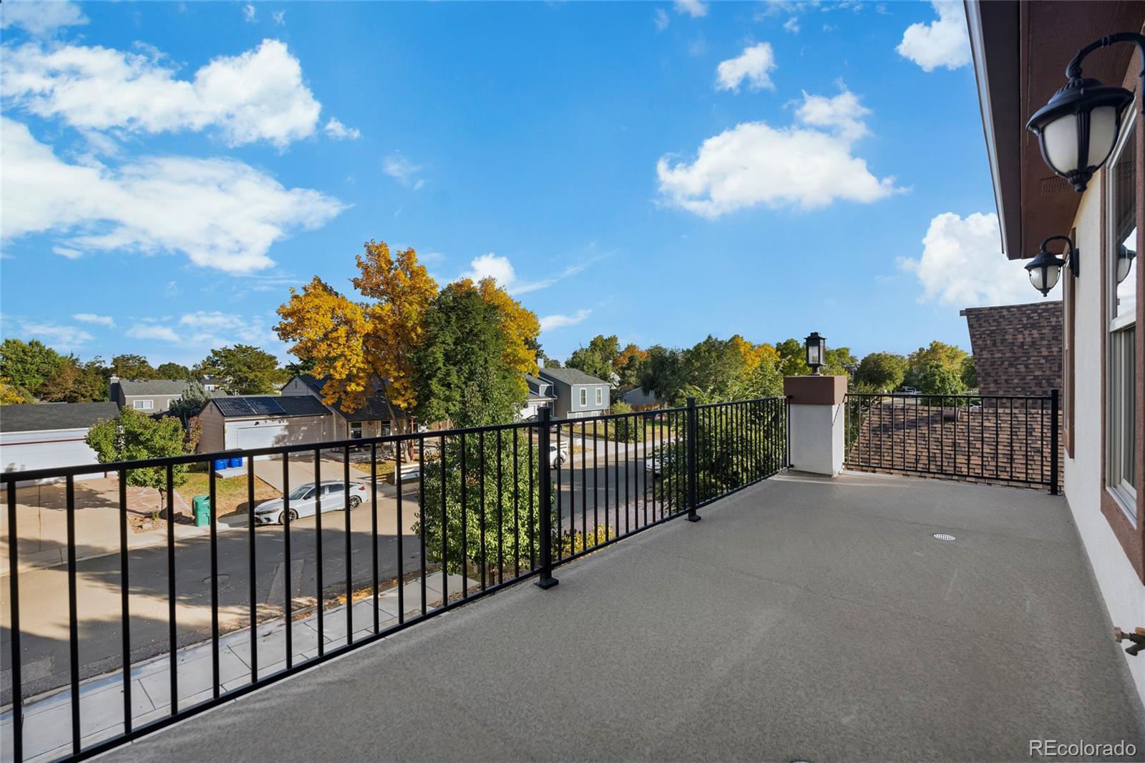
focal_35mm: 16
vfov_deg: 73.7
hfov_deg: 96.7
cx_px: 572
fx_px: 509
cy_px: 382
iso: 200
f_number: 7.1
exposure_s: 1/1600
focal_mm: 16
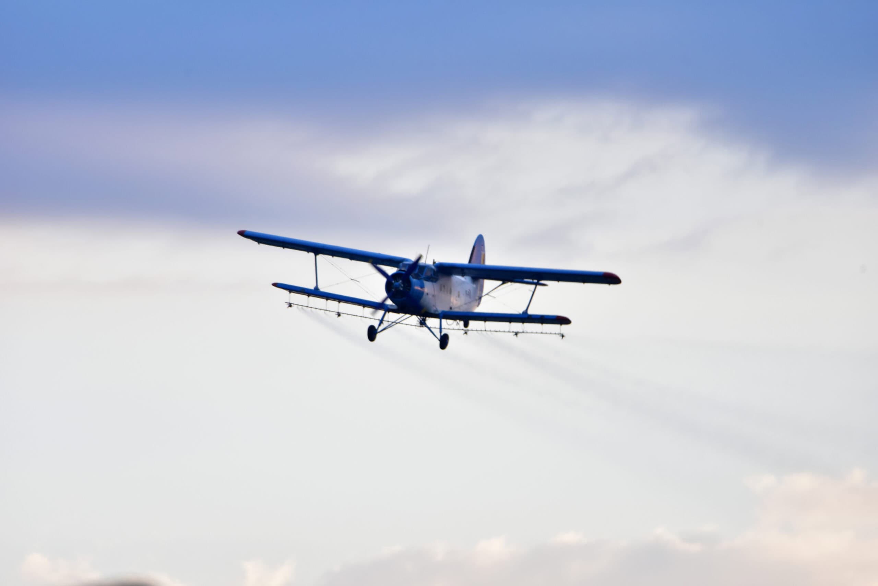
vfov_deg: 2.3
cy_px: 293
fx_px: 14638
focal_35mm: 600
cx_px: 439
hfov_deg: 3.4
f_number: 6.3
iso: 2200
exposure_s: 1/1000
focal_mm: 600
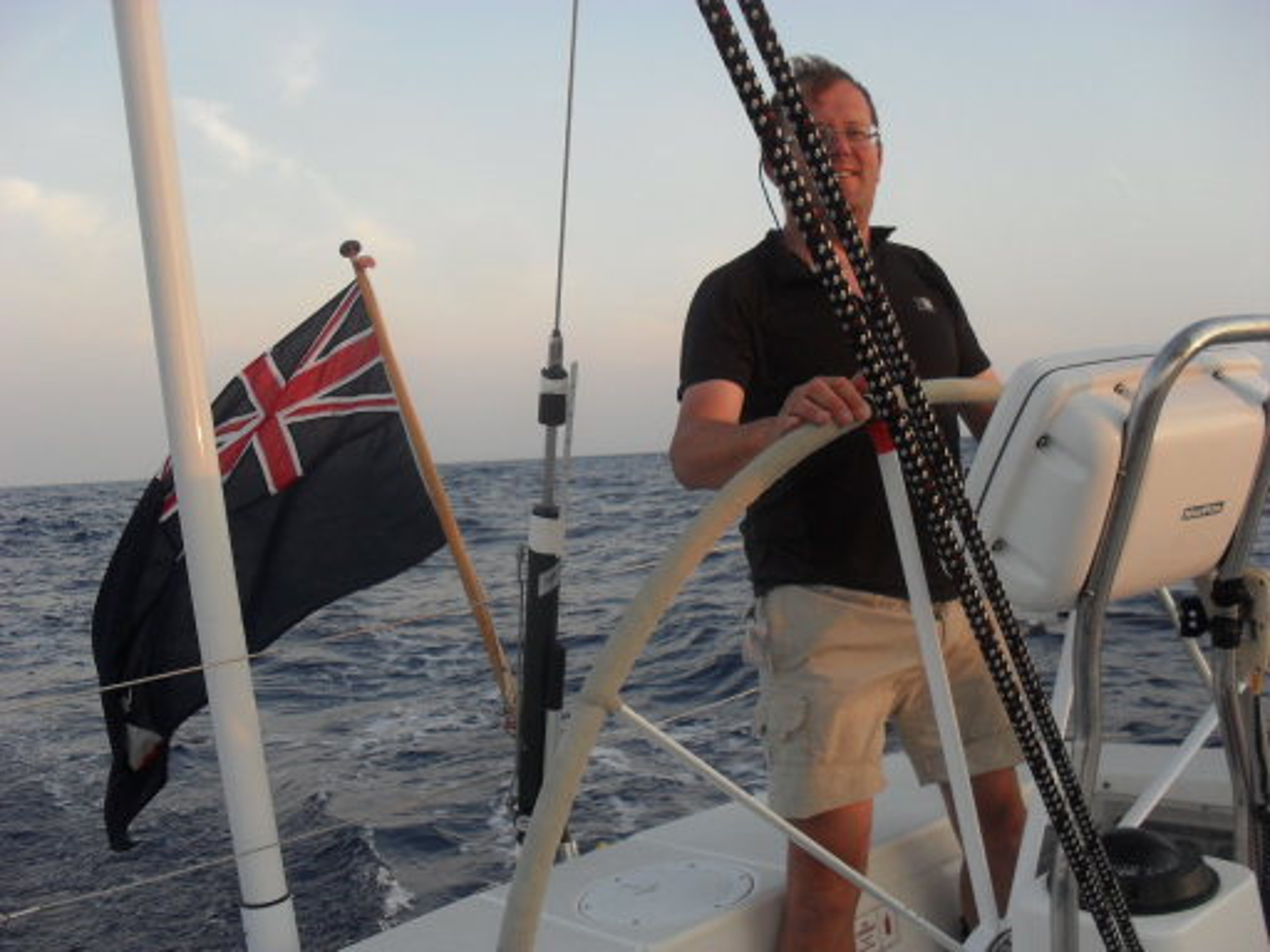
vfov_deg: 40.7
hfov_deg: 52.6
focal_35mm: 35
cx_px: 635
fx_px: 1284
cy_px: 476
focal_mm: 6.3
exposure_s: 1/250
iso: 100
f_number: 3.2
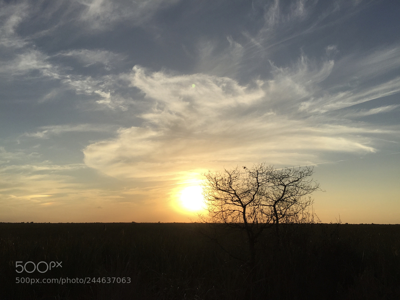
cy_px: 150
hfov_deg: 61.7
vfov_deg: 48.2
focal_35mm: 29
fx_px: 335
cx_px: 200
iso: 32
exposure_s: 1/3300
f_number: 2.2
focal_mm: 4.15
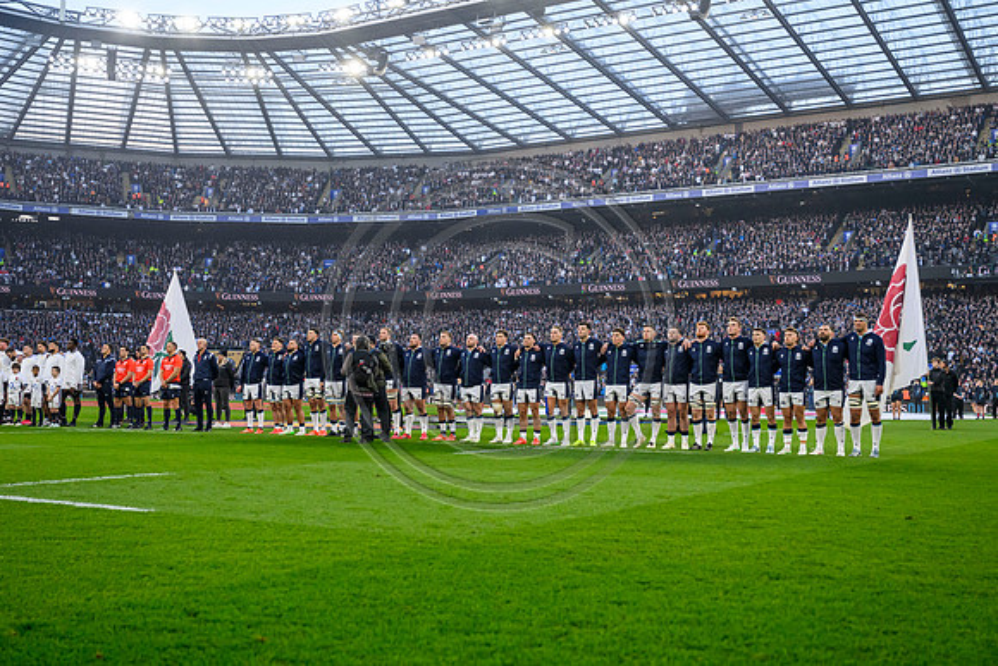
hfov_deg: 48.4
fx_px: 1109
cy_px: 333
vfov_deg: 33.4
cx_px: 499
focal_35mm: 40
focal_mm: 40
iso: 1600
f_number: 4
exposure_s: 1/1250
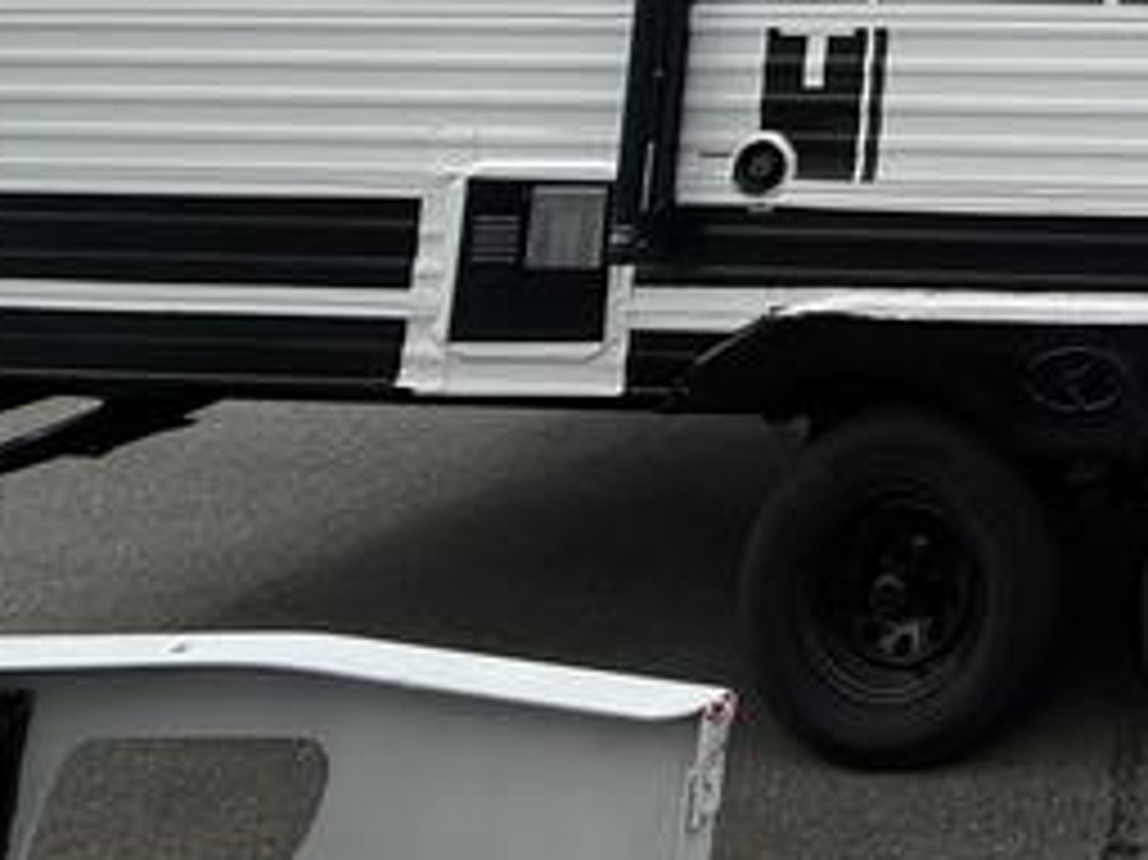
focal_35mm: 44
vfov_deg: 26.4
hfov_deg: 30.0
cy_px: -338
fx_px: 1459
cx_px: 1625
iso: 50
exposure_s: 1/3460
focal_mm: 2.22
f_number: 2.2
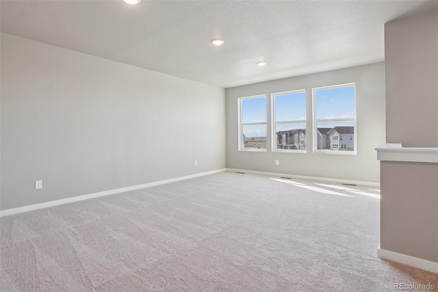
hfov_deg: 90.0
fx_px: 219
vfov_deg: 67.4
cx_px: 219
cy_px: 146
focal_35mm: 18
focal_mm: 12
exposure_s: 1/30
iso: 125
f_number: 8
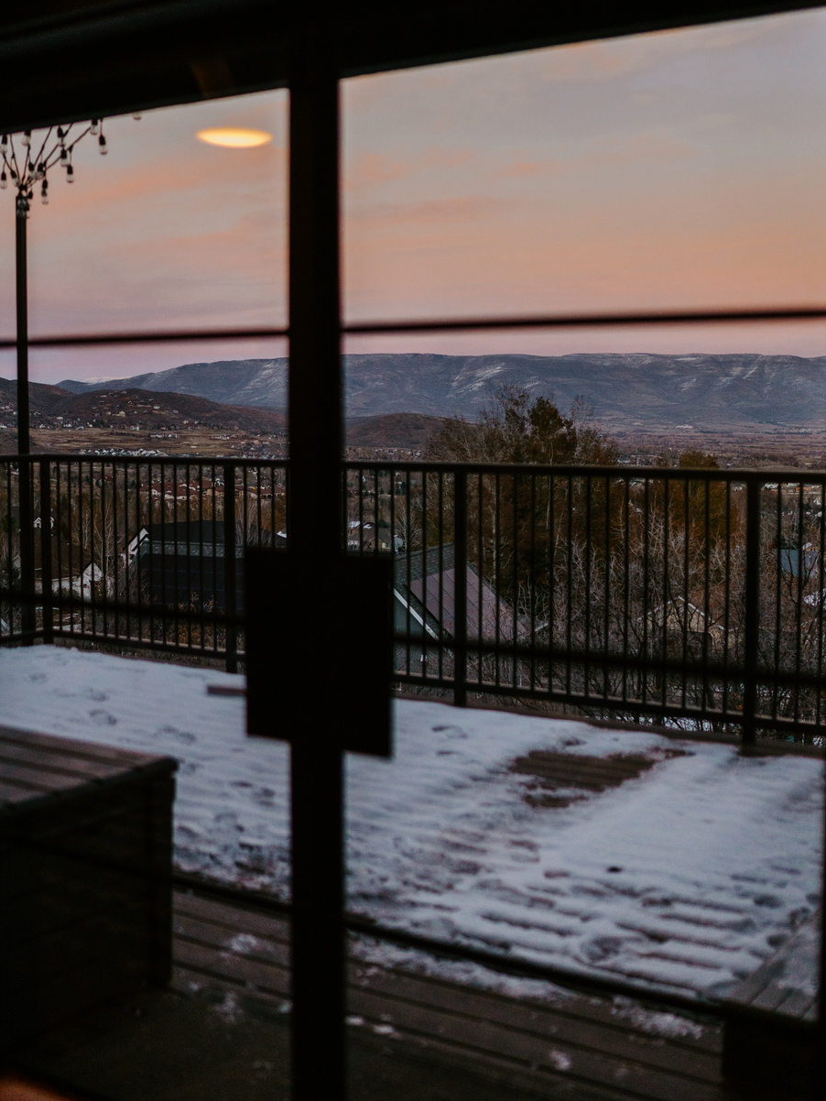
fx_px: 1368
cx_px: 418
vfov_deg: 43.8
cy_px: 503
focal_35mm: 43
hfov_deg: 33.6
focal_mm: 35
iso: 1000
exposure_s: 1/4000
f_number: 1.4
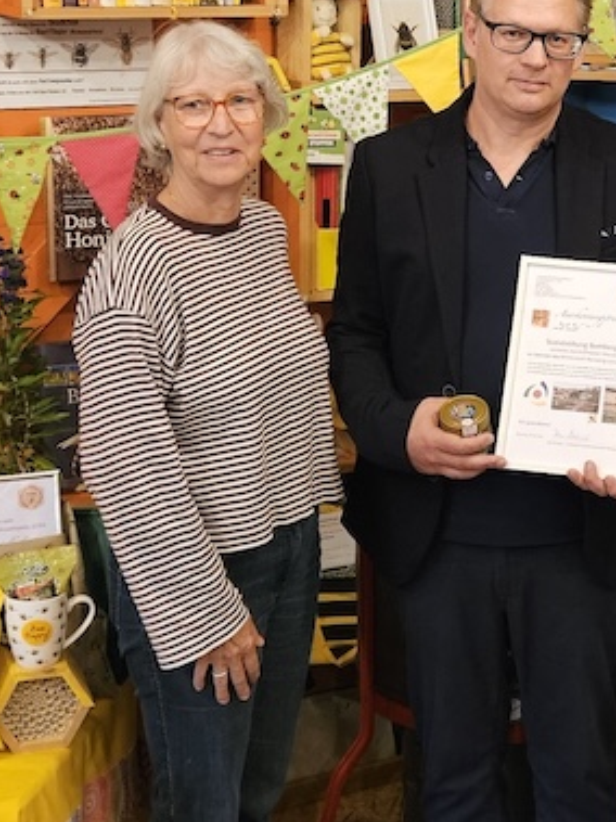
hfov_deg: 26.6
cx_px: 649
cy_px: 414
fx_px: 1211
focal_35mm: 51
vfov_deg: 37.5
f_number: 1.8
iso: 500
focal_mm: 5.4
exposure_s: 1/50
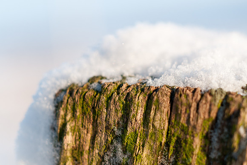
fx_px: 566
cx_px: 124
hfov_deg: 24.6
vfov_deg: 16.6
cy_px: 82
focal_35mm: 82
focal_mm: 55
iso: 200
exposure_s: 1/640
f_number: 3.5
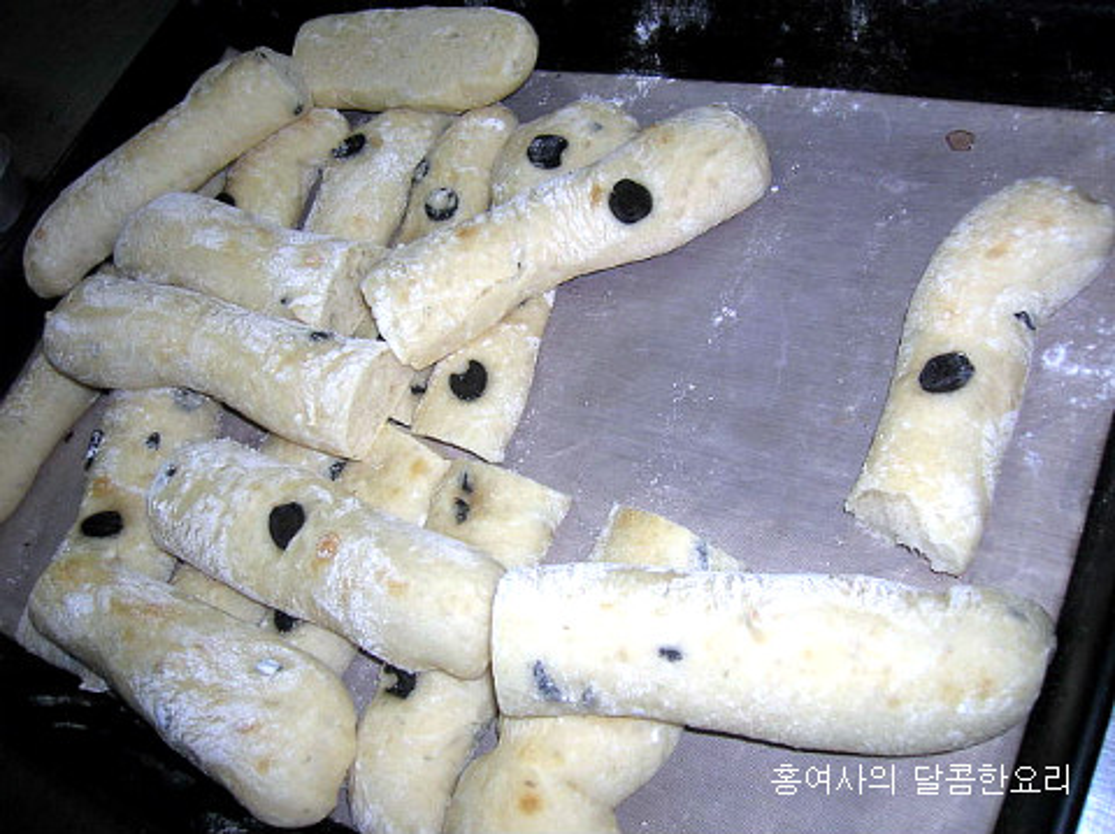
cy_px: 417
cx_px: 558
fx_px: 1094
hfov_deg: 54.0
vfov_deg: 41.7
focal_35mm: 34
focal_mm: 5.7
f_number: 2.9
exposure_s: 1/60.1
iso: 50
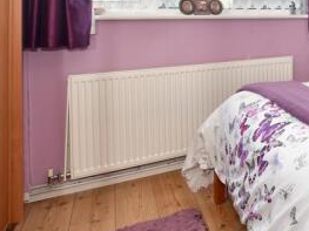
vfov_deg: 36.3
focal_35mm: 36
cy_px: 9
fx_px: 321
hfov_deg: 39.8
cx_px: 354
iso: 400
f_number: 8
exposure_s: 1/2.5
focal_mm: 10
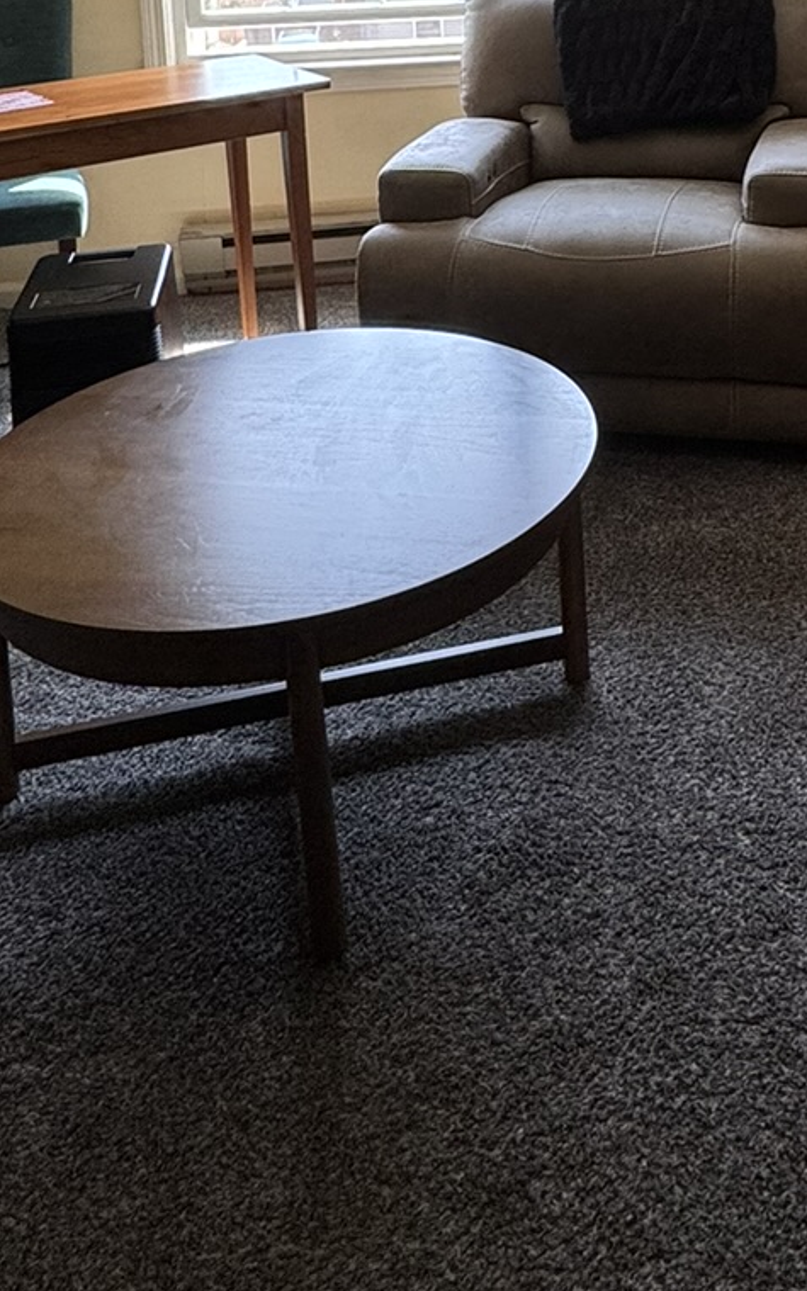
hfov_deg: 31.3
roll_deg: +2.1
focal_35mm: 40
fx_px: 1408
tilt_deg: -7.1
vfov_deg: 42.0
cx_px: 624
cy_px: -31
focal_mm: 2.22
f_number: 2.2
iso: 125
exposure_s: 1/120
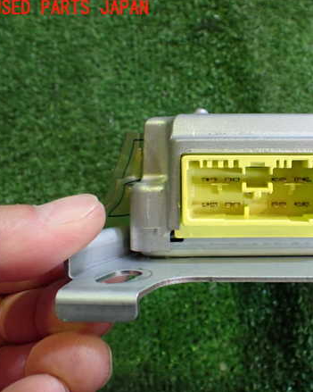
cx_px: 254
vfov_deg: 45.8
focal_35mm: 40
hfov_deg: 36.0
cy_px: 198
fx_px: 463
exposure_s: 1/125
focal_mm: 5.4
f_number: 2.3
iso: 640
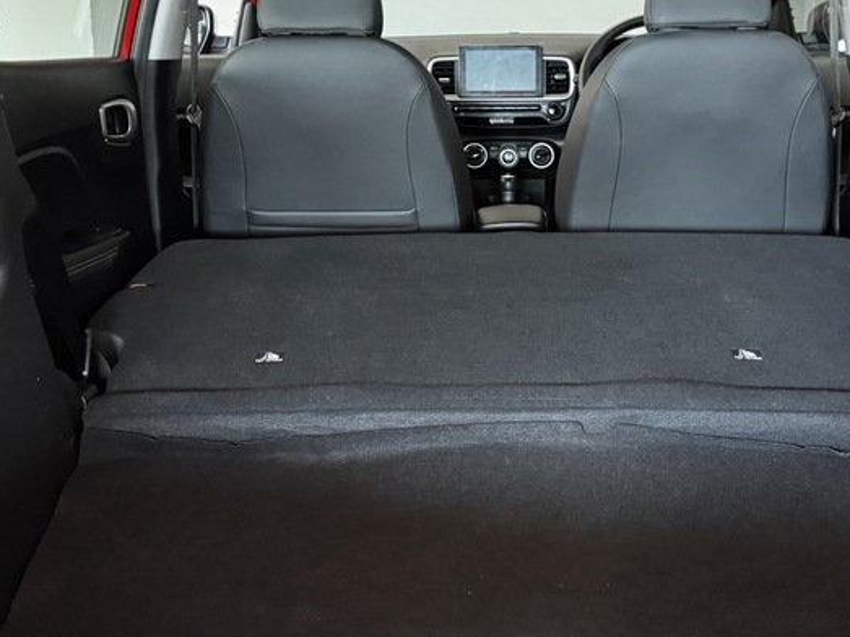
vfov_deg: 30.7
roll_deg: +0.5
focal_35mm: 47
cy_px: 232
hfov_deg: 40.3
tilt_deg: -12.0
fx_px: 1154
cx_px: 504
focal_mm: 6.76
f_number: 1.78
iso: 640
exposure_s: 1/60
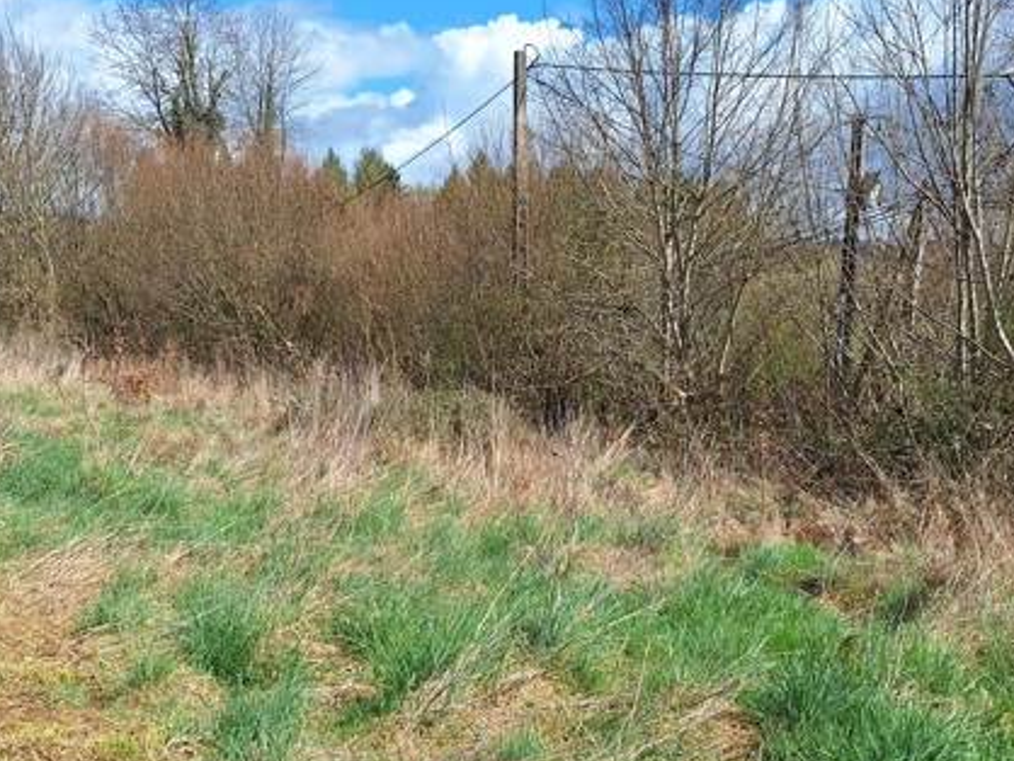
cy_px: 623
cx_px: 604
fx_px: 1290
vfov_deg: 31.9
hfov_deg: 42.7
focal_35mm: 44
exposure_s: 1/2959
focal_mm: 5.54
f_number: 1.8
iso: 40
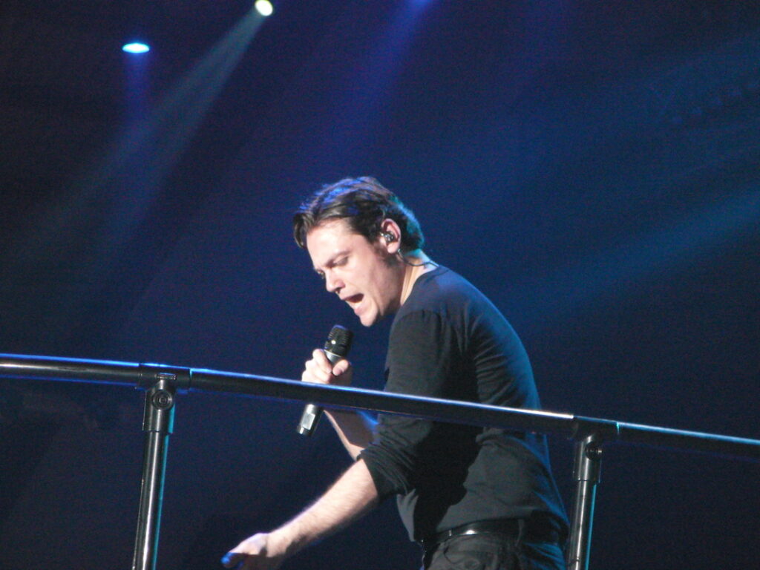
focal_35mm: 168
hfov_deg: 11.8
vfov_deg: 8.8
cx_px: 380
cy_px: 285
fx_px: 3688
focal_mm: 25
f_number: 4
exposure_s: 1/30
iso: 400
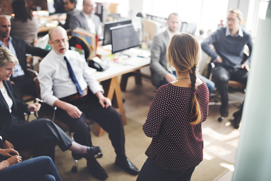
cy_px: 90
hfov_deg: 39.6
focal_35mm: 50
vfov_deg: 27.0
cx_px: 136
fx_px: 376
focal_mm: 50
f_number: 2
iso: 100
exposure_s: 1/200
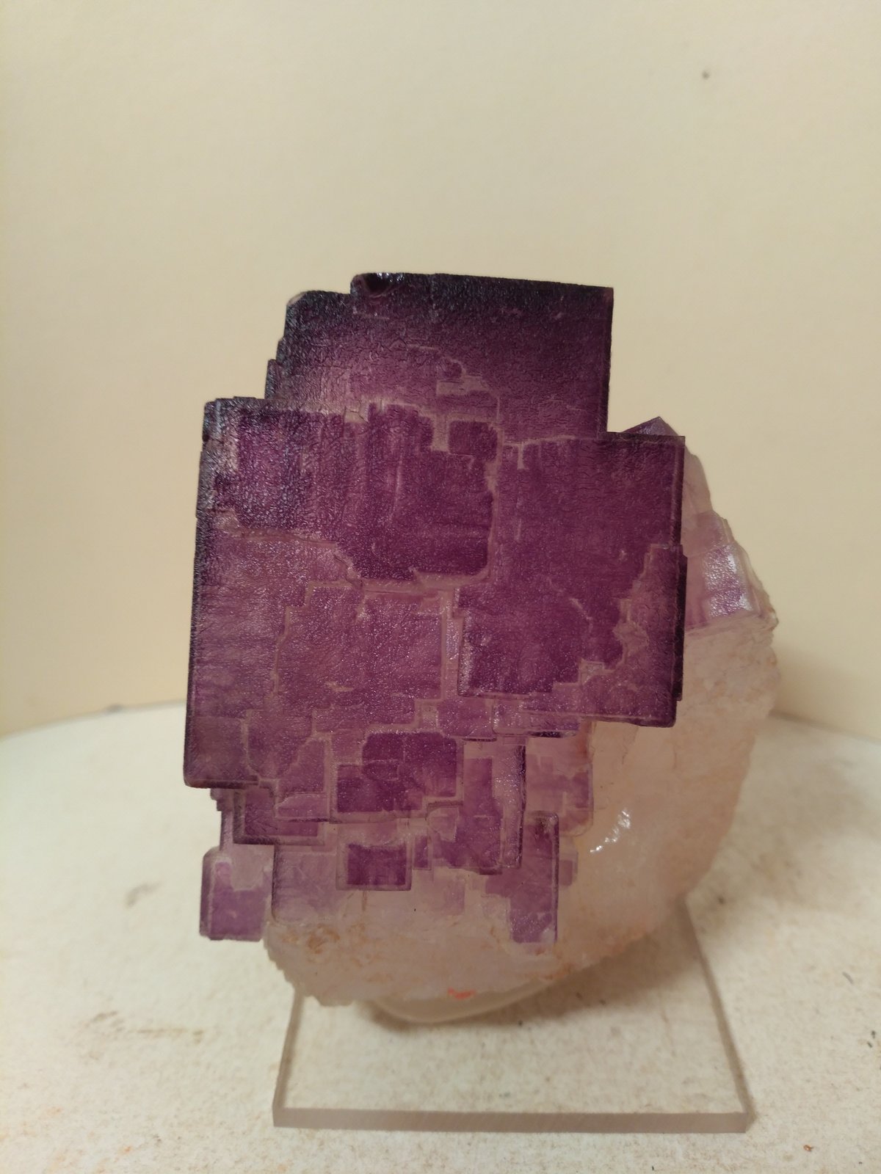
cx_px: 440
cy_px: 587
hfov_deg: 53.1
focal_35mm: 26
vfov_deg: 67.3
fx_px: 882
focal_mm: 3.54
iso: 116
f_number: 2
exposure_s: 1/100
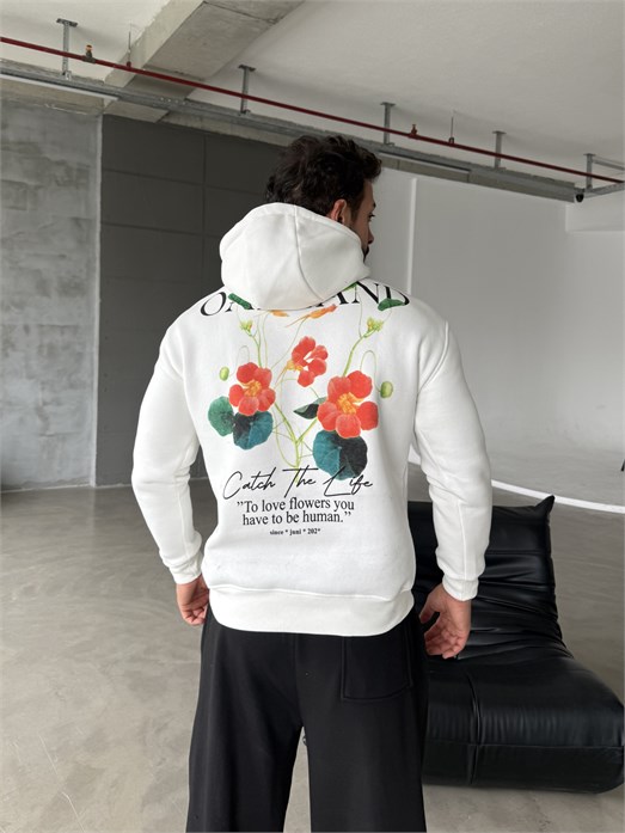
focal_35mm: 24
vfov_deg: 71.6
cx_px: 312
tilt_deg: -0.9
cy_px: 416
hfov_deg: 56.8
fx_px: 578
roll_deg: -1.4
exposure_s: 1/121
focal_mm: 6.76
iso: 64
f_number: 1.78
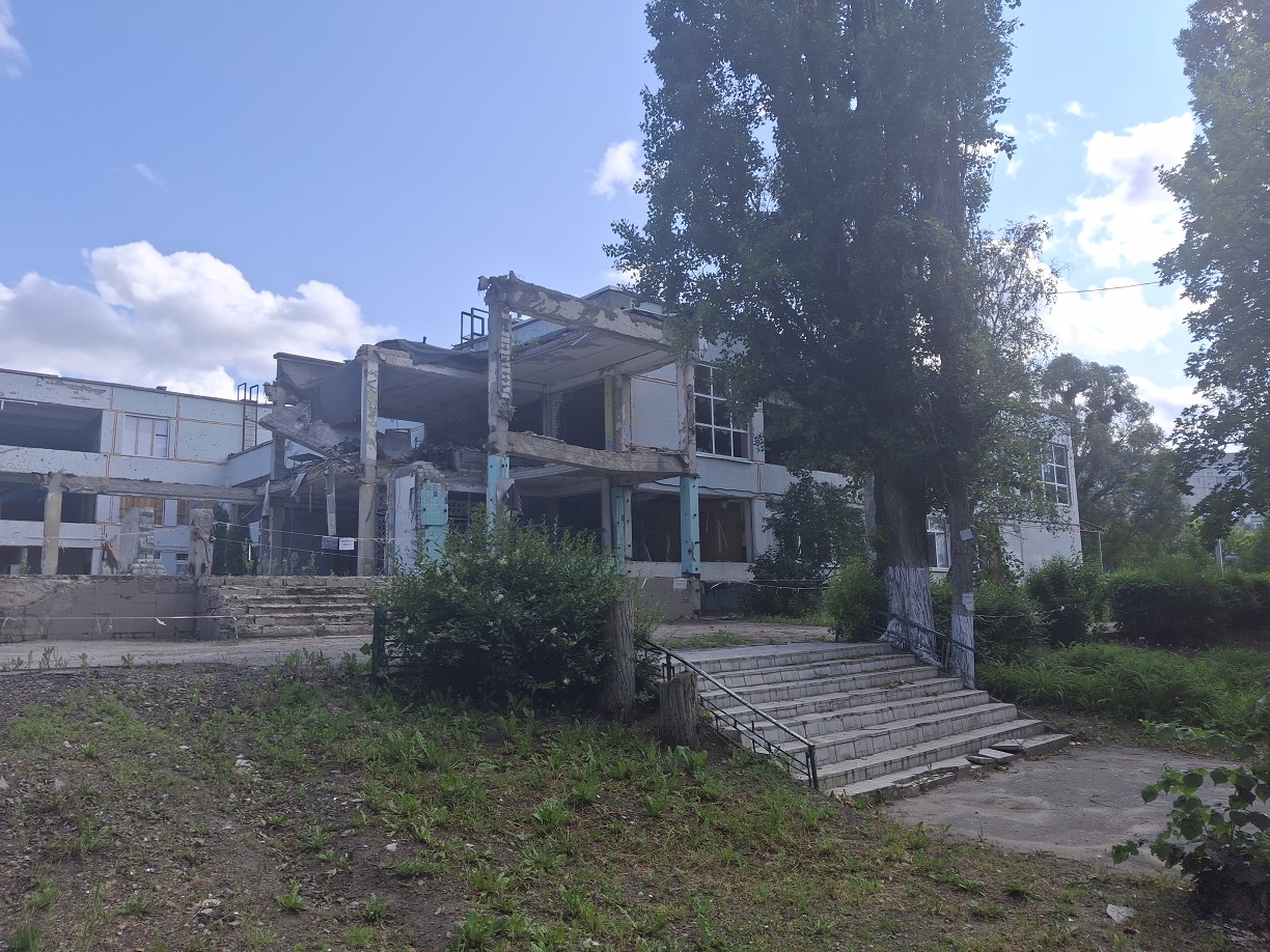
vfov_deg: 54.9
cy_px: 476
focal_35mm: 25
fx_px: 917
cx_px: 635
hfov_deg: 69.4
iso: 25
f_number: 1.8
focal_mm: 4.69
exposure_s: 1/1389
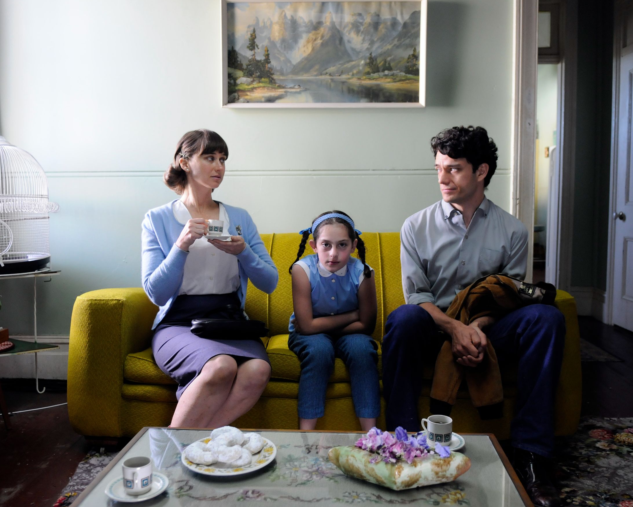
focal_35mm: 30
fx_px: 554
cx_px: 327
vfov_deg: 49.1
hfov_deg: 59.4
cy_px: 248
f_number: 2.8
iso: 800
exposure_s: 1/60
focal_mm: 17
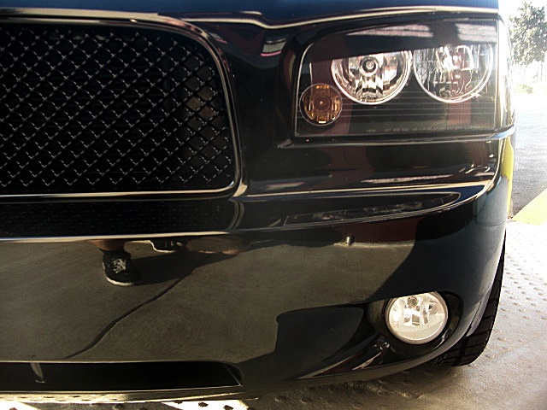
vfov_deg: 39.7
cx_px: 274
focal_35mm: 36
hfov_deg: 51.4
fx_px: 569
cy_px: 205
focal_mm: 6.3
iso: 100
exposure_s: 1/60
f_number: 2.8
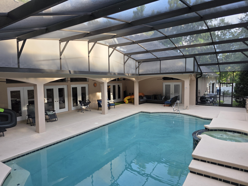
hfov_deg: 73.9
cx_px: 124
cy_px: 93
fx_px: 165
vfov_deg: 58.9
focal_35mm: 23
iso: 64
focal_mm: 6.3
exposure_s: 1/359
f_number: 1.7
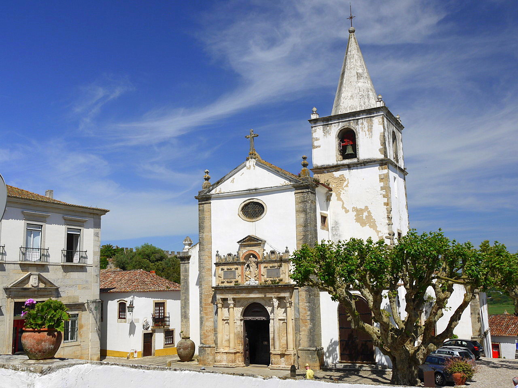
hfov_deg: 51.4
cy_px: 194
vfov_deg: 39.7
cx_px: 259
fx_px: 539
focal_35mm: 36
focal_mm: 18
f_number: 8
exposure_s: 1/250
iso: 100
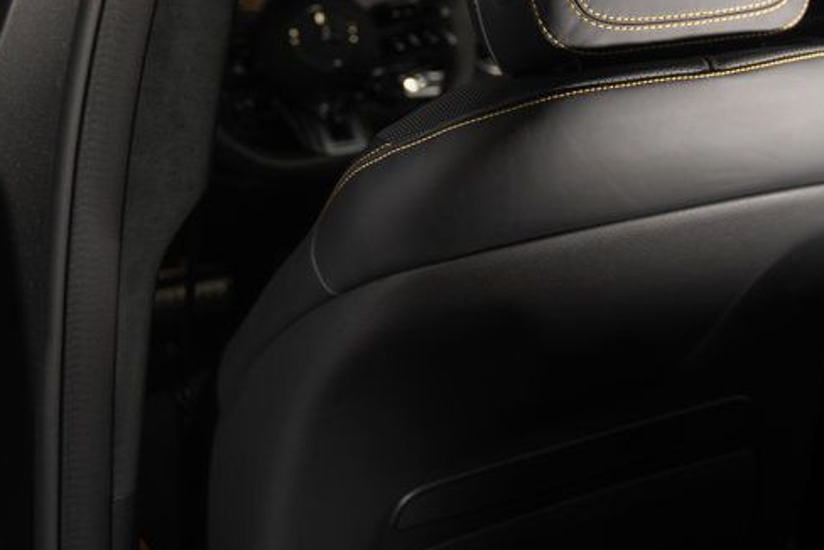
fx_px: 1489
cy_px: -9
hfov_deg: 29.1
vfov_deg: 20.2
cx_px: 805
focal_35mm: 65
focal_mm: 31
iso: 250
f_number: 2.8
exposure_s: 1/50
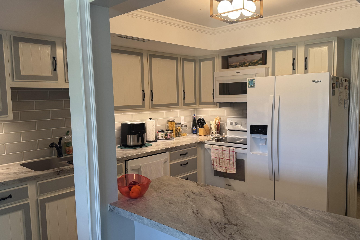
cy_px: 124
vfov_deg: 45.0
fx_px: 290
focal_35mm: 29
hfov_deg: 63.6
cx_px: 185
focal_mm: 6.76
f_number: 1.78
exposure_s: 1/60
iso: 125
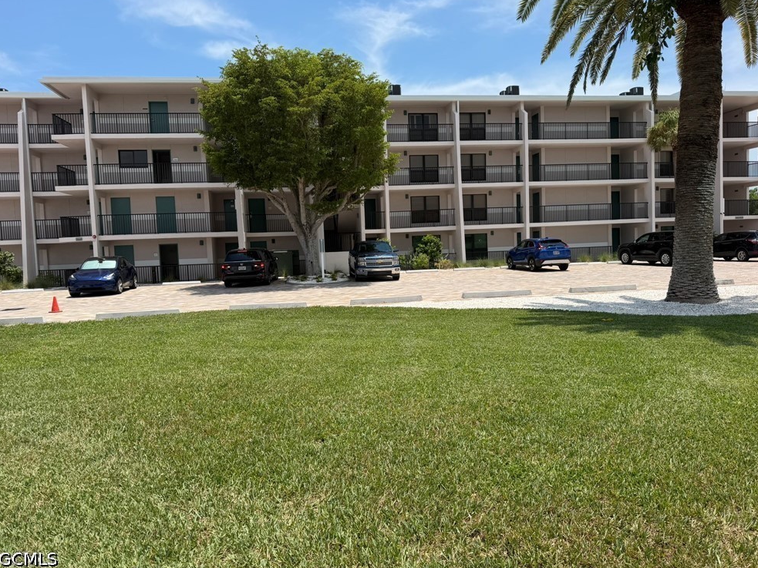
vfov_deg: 54.9
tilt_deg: -3.8
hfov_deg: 69.4
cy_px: 276
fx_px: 547
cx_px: 379
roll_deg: +2.9
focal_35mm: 25
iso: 80
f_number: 1.78
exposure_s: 1/5319
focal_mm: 6.76
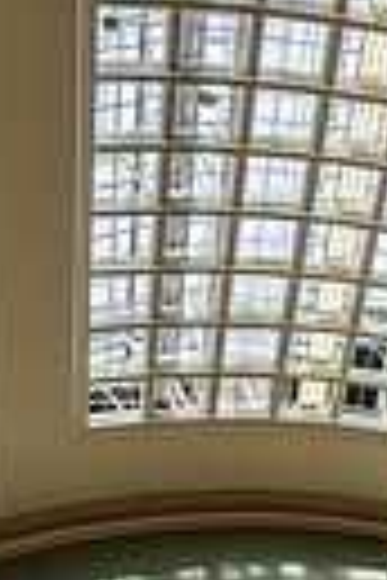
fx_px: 1354
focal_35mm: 84
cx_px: 621
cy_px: 629
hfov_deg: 14.8
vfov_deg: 22.9
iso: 320
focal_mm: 16
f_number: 3.6
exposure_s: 1/170
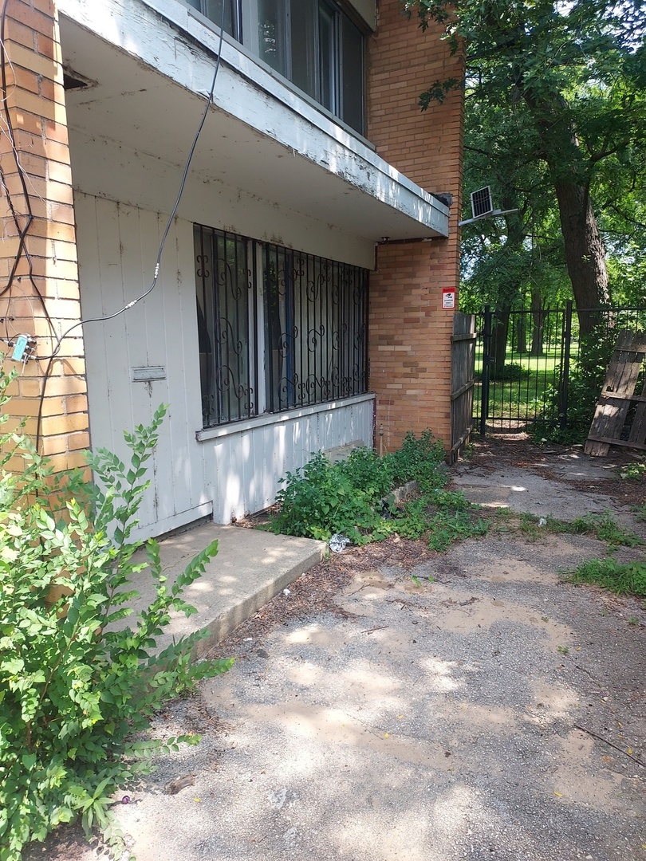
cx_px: 323
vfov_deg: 71.6
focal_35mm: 24
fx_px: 597
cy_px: 430
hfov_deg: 56.8
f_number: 1.8
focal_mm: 4.6
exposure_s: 1/166
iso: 40
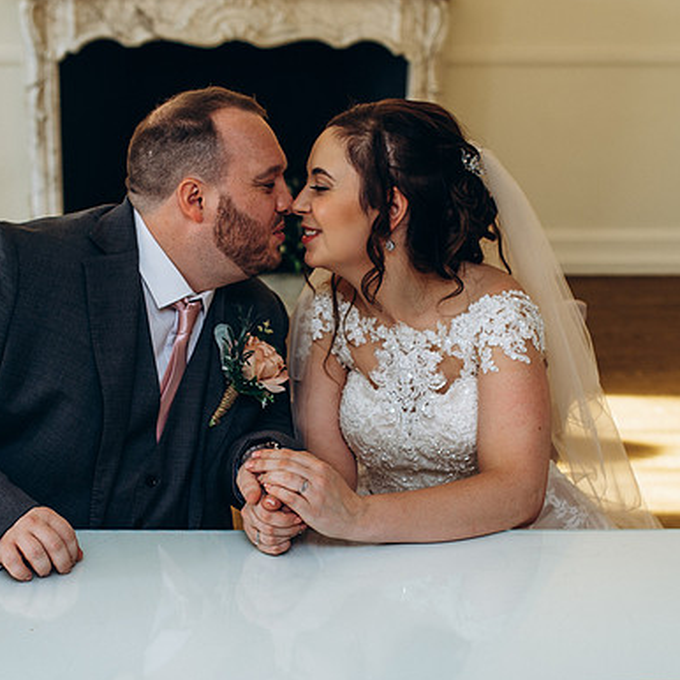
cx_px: 258
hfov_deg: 26.0
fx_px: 1467
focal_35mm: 66
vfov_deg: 26.0
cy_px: 424
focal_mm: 35
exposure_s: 1/100
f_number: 3.5
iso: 125
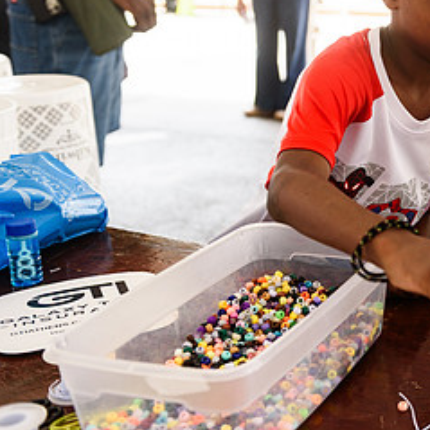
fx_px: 928
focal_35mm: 66
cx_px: 516
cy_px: 136
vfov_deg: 25.9
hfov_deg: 23.8
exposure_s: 1/400
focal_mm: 32
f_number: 5
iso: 200
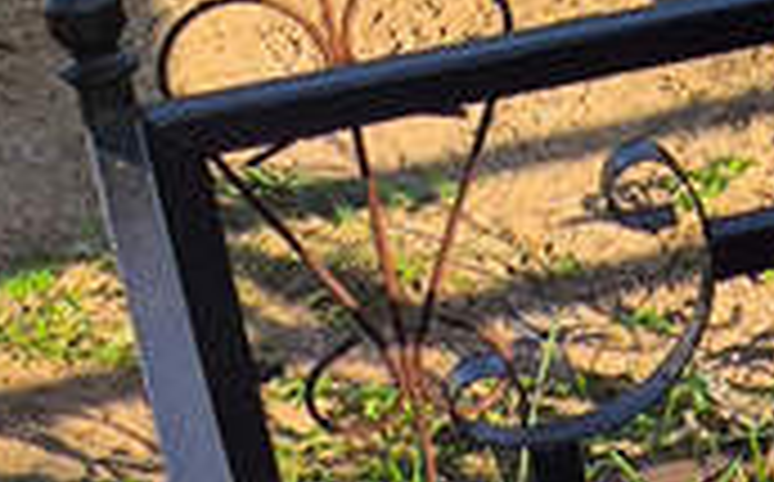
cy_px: 577
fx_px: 5203
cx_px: 1627
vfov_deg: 5.3
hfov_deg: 8.1
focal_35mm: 247
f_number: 1.7
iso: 50
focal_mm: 4.71
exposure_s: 1/1046
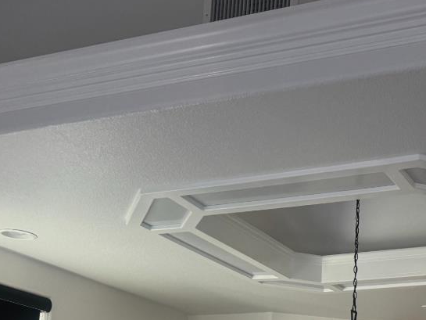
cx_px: 344
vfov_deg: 20.3
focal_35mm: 66
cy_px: 419
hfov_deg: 28.7
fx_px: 812
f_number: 1.78
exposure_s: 1/120
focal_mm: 6.76
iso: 200
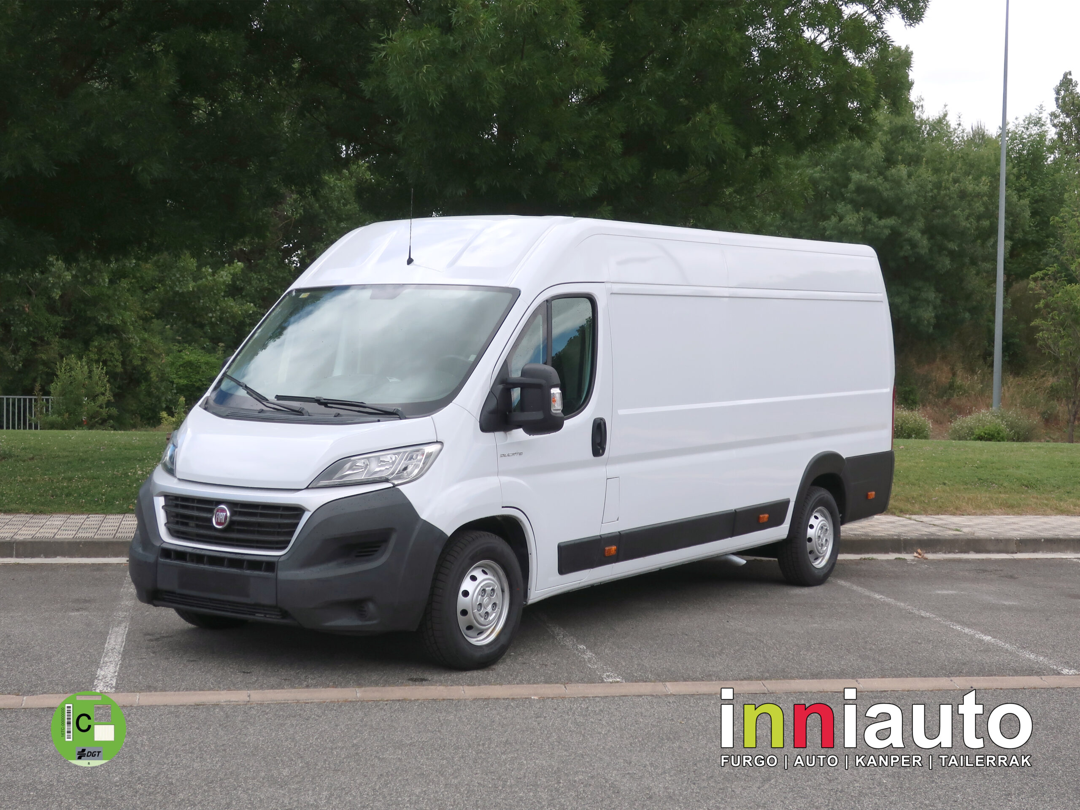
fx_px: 749
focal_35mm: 24
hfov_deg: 71.6
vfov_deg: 56.8
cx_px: 540
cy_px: 405
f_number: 1.8
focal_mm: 6.86
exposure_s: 1/3200
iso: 80
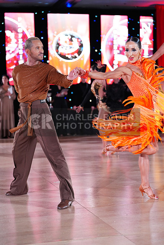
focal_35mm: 70
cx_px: 82
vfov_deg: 28.8
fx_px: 478
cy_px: 122
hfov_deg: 19.5
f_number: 2.8
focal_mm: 70
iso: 2500
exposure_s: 1/320
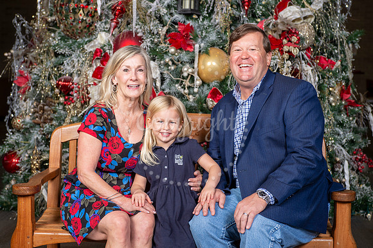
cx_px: 186
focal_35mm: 62
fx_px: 642
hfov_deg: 32.4
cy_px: 124
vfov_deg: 21.9
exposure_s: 1/125
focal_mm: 62
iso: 160
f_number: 7.1
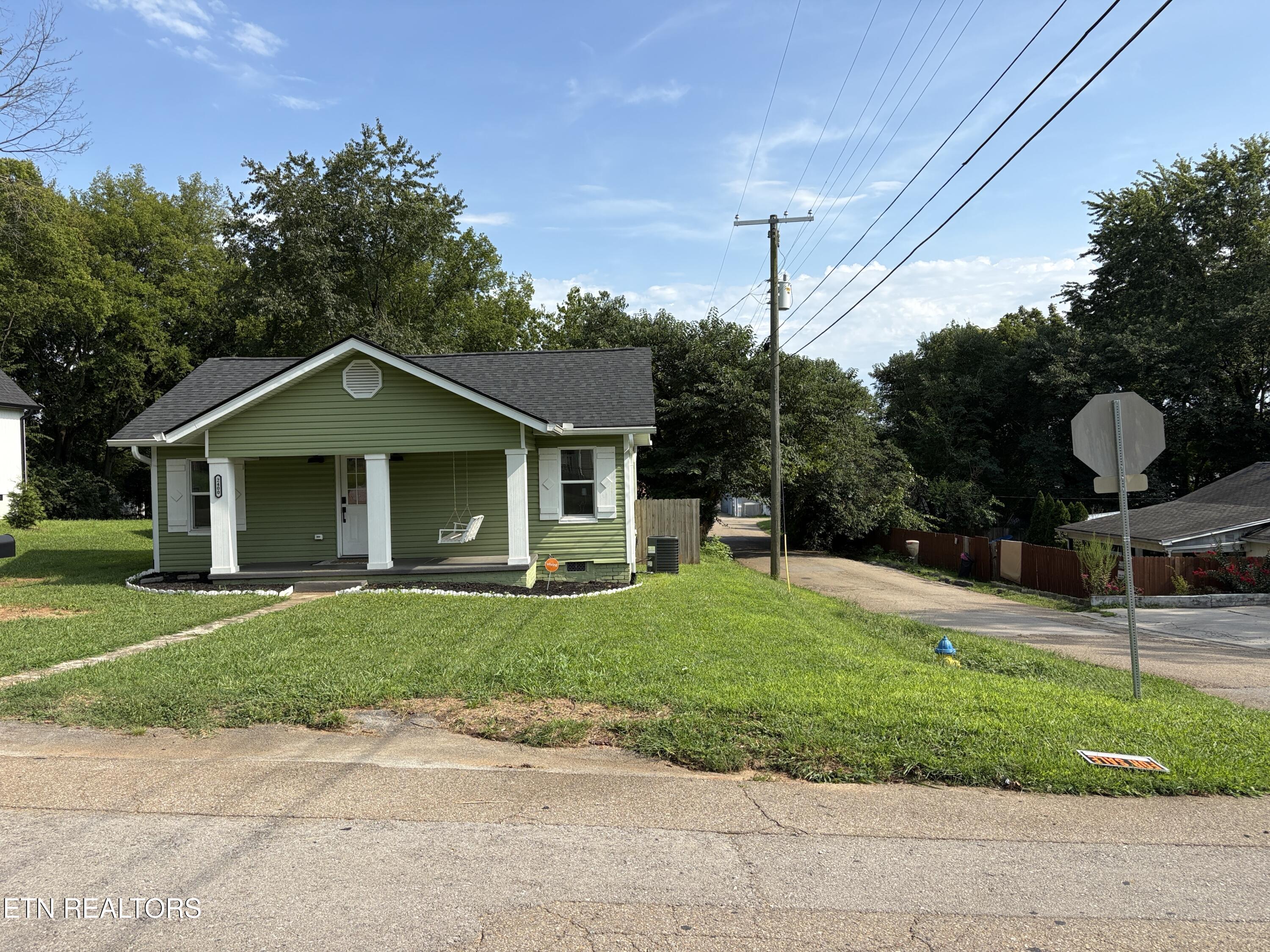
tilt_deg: +0.1
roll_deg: +2.1
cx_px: 635
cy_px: 476
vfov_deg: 53.1
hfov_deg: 67.3
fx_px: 954
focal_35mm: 26
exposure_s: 1/2747
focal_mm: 5.96
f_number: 1.6
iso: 50
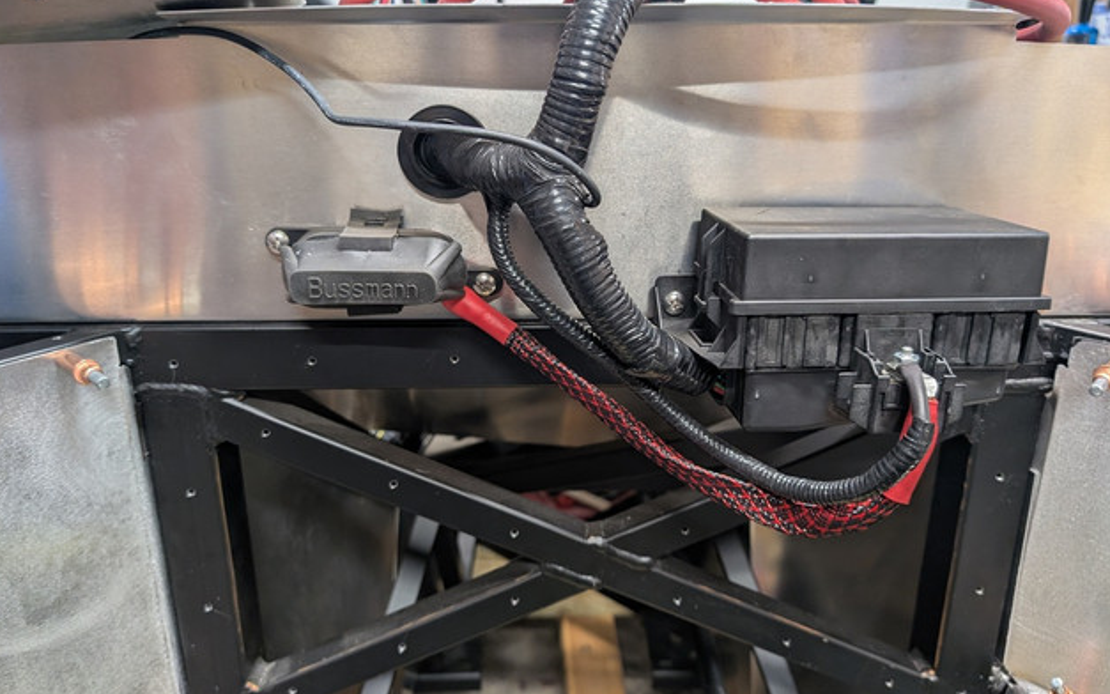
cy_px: 347
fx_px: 787
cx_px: 559
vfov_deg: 47.6
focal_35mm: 26
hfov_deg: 70.4
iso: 361
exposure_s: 1/120
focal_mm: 6.9
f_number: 1.68
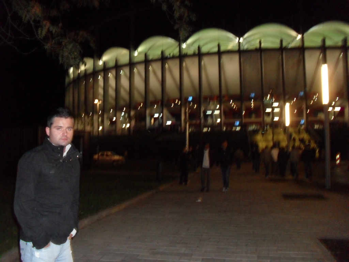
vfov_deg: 40.7
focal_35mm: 35
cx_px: 174
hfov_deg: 52.6
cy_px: 131
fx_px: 353
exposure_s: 1/45
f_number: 3.2
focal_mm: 6.3
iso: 400
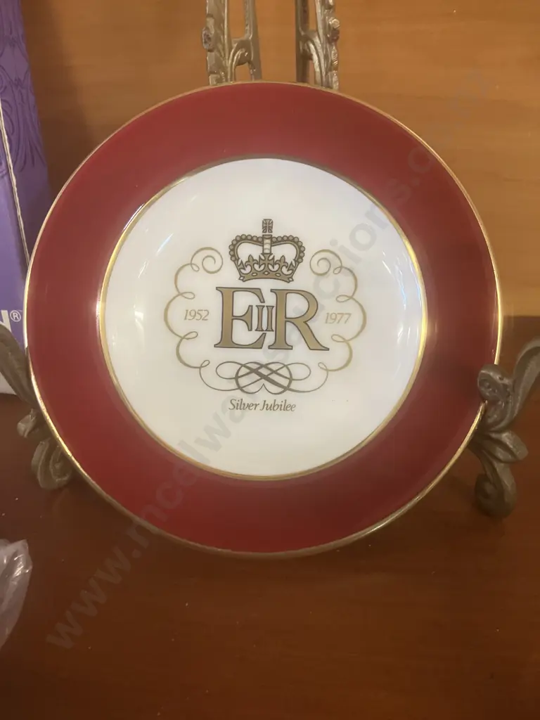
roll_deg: +3.5
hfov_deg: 49.7
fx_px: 582
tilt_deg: -37.3
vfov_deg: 63.4
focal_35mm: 28
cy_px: 360
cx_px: 270
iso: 250
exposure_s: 1/33
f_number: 1.8
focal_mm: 3.99
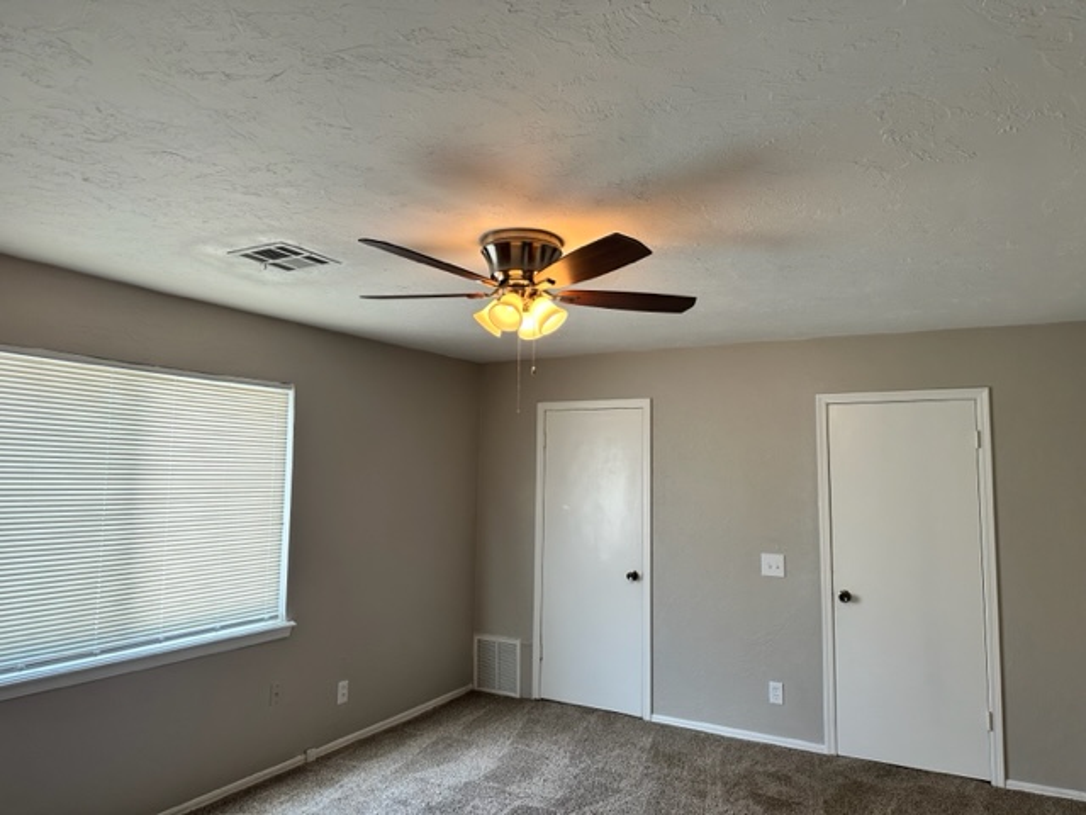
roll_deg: -1.3
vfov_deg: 56.8
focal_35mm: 24
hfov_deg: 71.6
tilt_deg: +5.1
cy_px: 408
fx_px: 753
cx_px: 543
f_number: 1.78
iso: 160
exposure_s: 1/120
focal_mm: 6.86
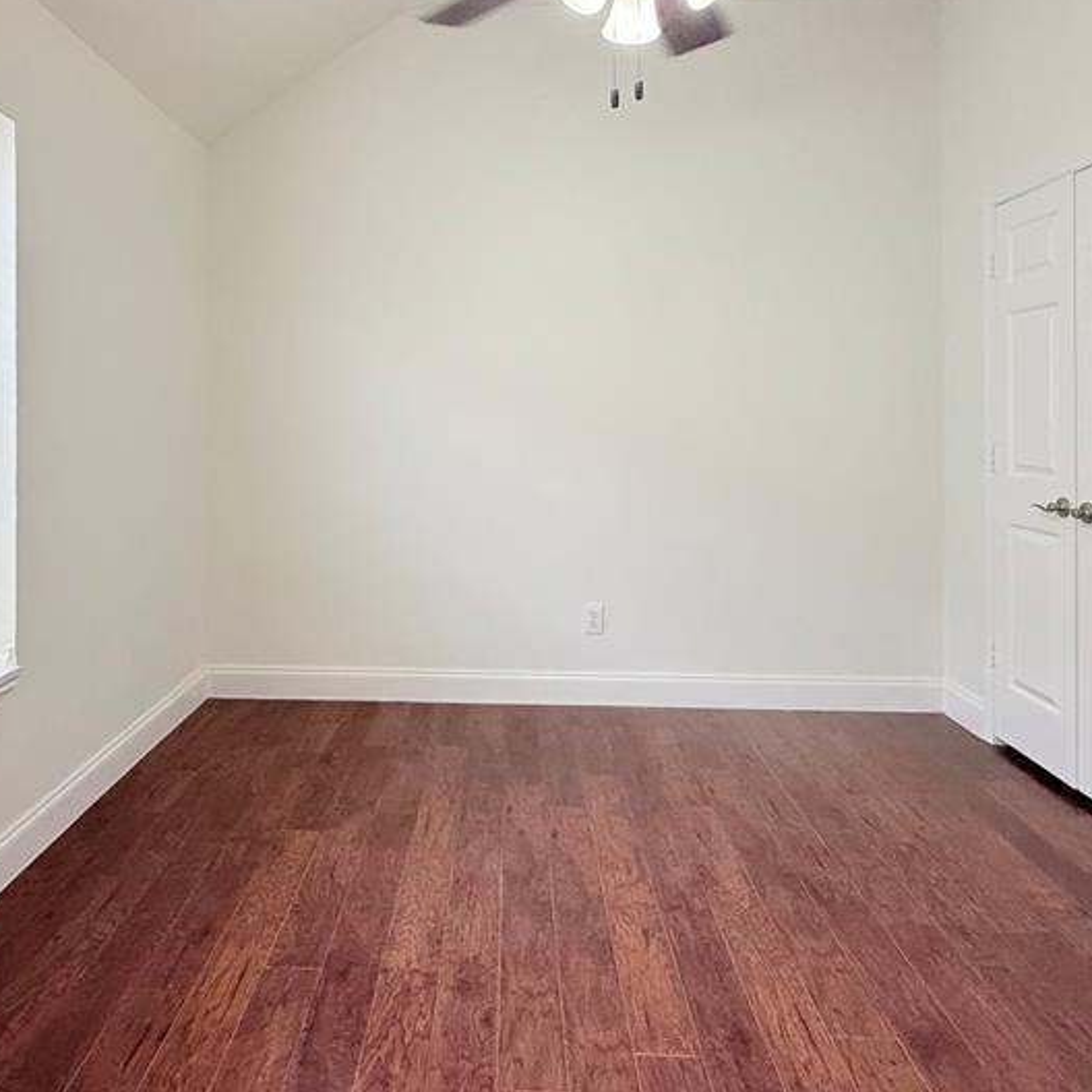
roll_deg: +0.2
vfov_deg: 64.0
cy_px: 401
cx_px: 465
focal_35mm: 24
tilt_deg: +1.0
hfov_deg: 64.7
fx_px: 857
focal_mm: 2.22
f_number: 2.2
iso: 250
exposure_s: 1/120
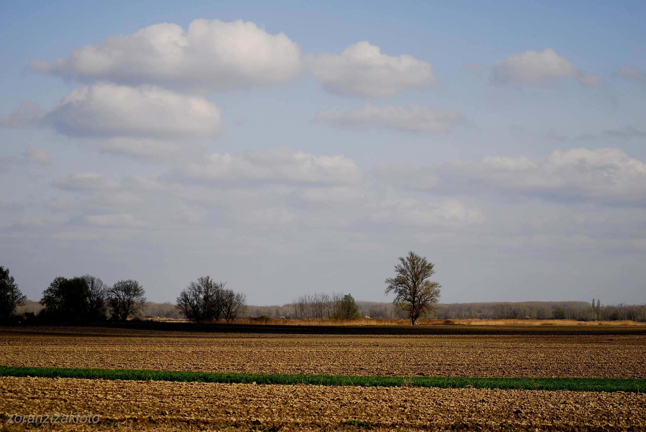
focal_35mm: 105
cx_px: 323
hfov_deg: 19.4
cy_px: 216
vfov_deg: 13.1
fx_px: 1886
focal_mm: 70
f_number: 4
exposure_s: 1/1000
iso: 100
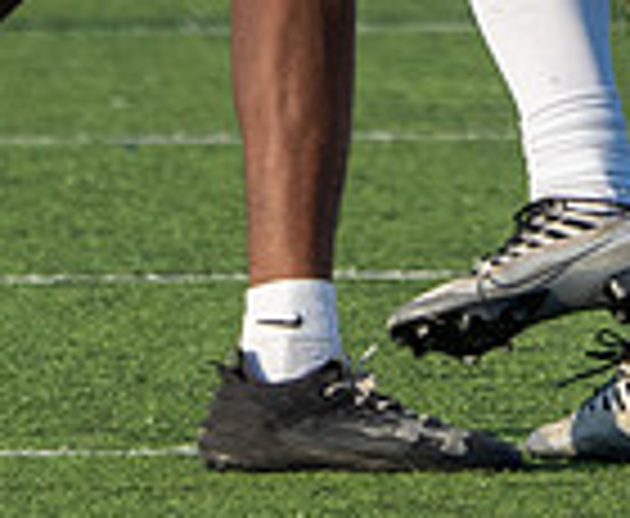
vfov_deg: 0.8
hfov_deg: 0.9
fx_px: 39305
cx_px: 792
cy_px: -364
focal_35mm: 2086
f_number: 5.6
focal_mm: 300
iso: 320
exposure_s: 1/1250
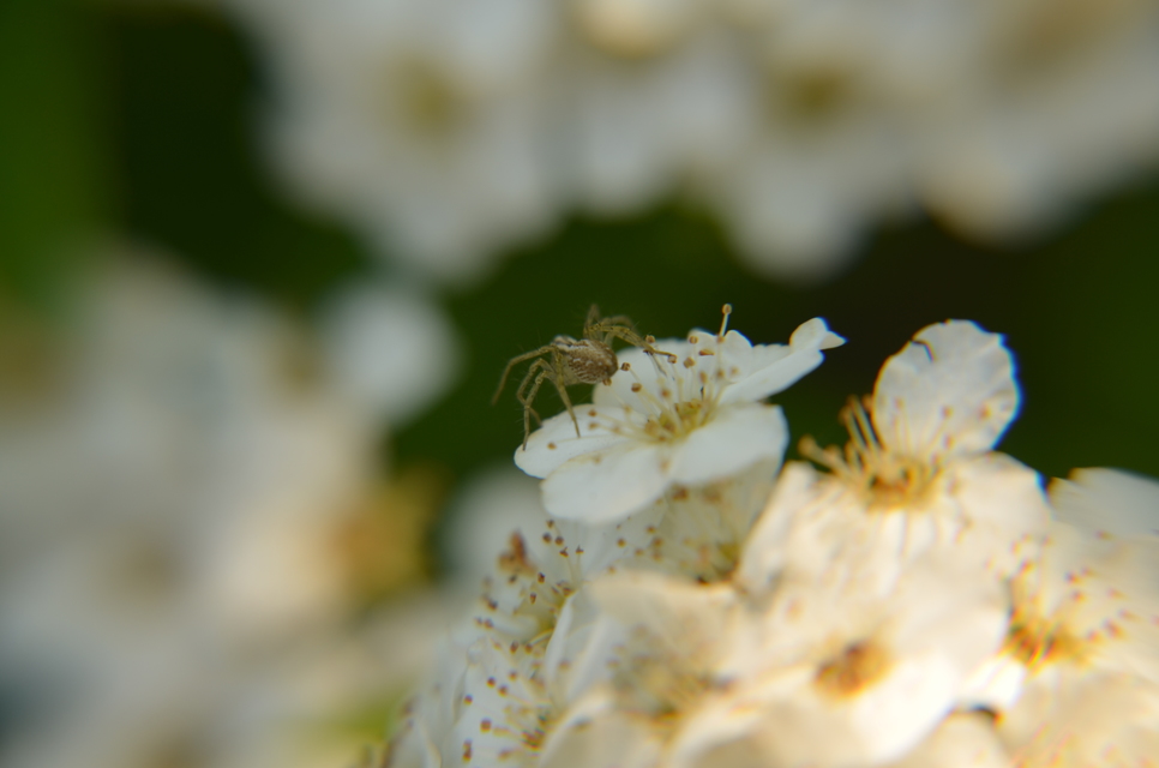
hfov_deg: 20.6
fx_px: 3181
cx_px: 580
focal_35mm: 99
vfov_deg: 13.8
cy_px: 384
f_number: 5.3
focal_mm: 66
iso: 100
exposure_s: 1/100
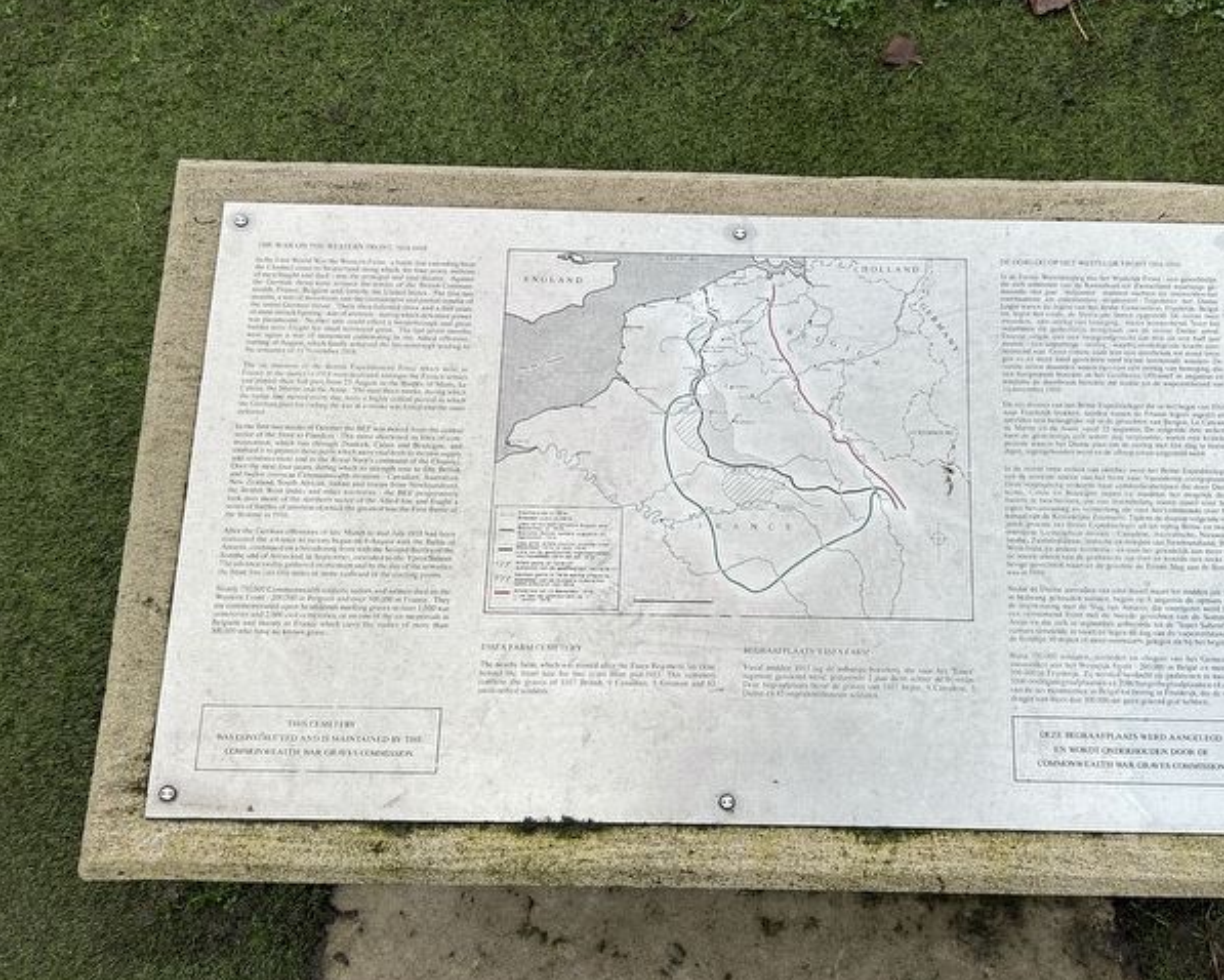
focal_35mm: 34
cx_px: 777
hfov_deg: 52.2
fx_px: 1232
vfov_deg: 43.3
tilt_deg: -66.7
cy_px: 541
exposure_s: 1/803
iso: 50
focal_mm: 5.7
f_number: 1.5
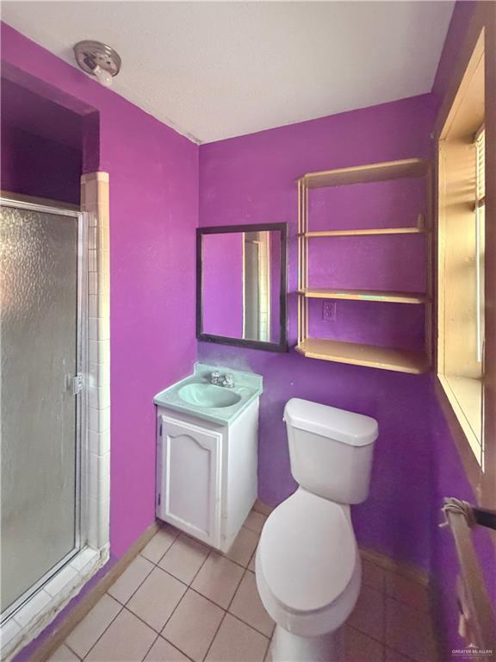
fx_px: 267
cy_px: 331
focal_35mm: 14
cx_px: 248
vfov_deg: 102.1
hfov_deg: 85.7
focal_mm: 2.22
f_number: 2.2
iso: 1250
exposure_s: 1/60
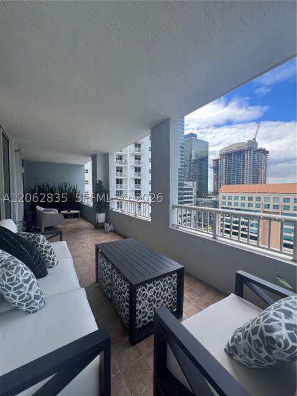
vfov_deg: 106.2
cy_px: 198
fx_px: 149
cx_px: 148
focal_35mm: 13
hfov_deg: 89.9
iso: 32
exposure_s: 1/499
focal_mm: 1.57
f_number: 1.8
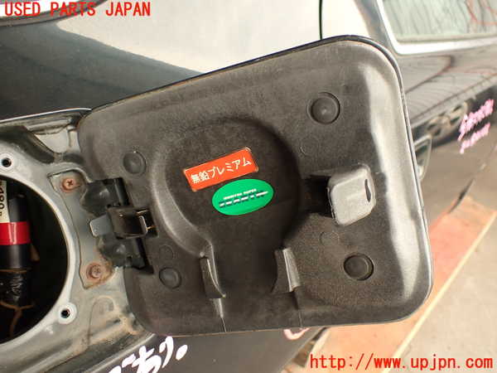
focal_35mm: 30
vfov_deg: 46.8
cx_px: 248
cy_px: 186
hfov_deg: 60.0
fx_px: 431
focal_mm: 5.4
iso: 100
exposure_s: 1/100
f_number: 2.3
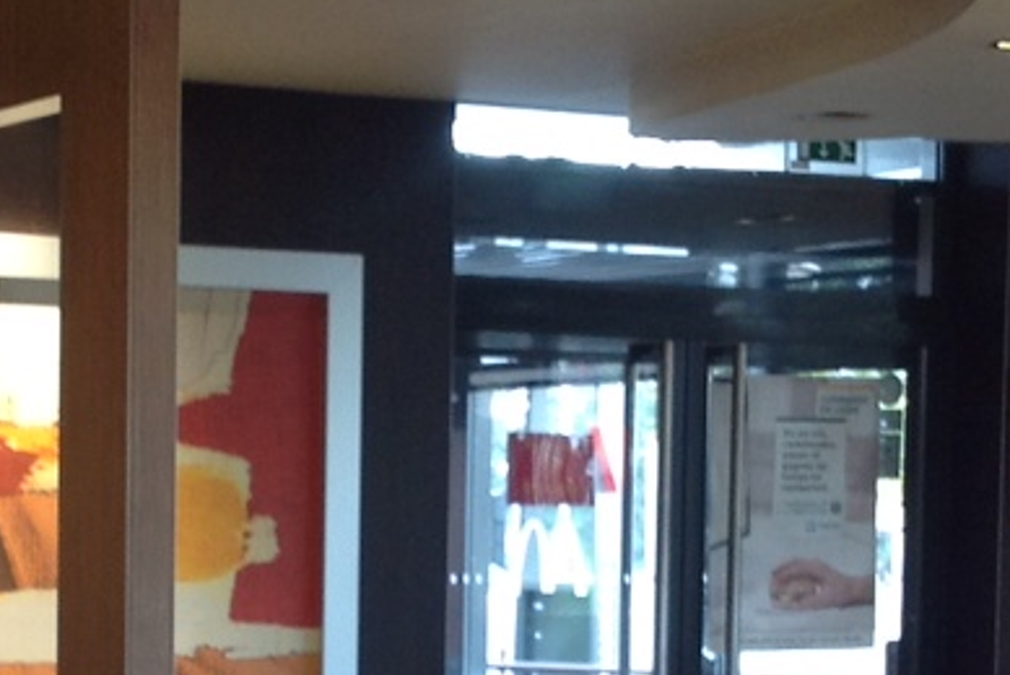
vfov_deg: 11.2
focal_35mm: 121
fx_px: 3397
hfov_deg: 16.8
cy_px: 709
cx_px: 236
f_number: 2.4
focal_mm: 4.28
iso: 100
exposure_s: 1/15
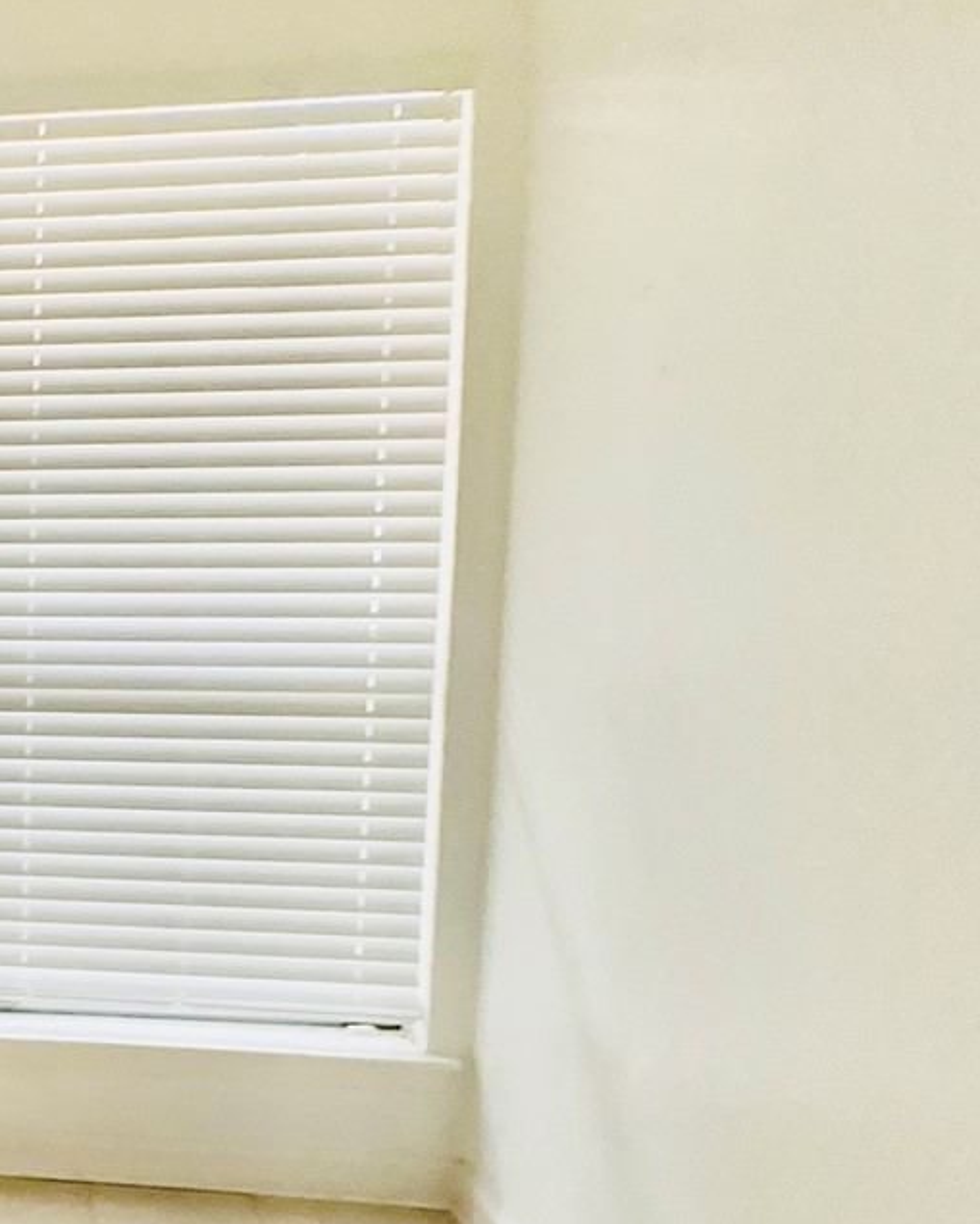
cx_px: -343
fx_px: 1595
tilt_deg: -1.6
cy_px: 658
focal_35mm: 44
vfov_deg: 42.0
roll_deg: +0.3
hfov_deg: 27.5
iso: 250
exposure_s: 1/120
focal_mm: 2.22
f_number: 2.2
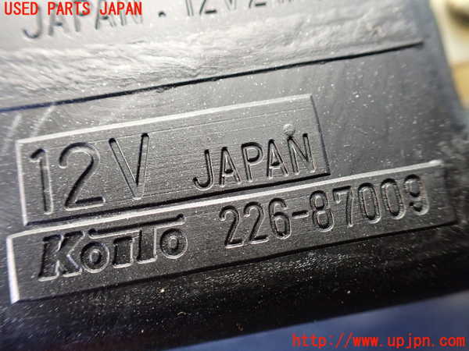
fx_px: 406
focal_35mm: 30
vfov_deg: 46.8
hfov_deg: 60.0
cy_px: 176
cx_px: 234
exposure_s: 1/60
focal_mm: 5.4
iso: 800
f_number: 2.3
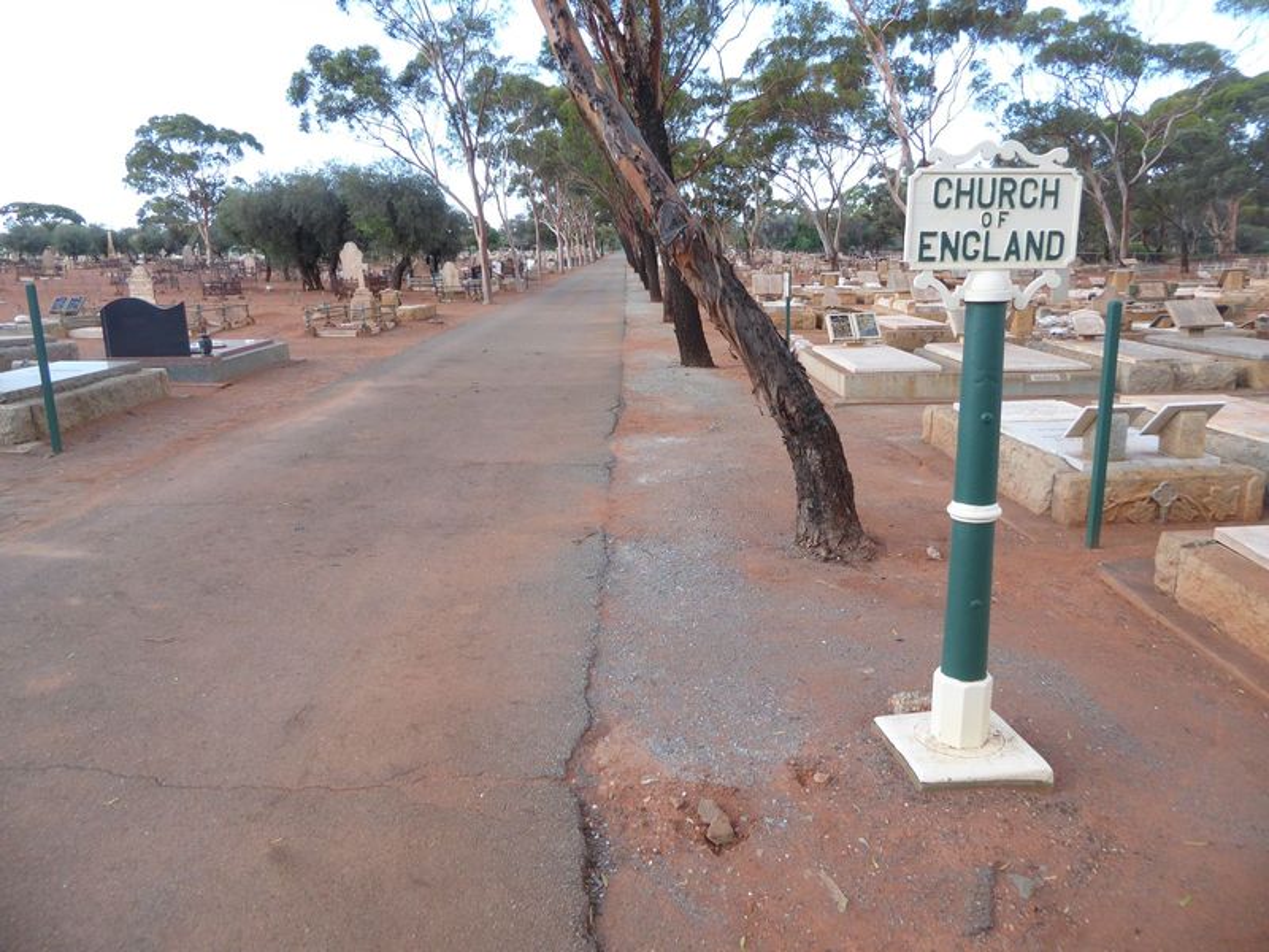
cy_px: 476
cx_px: 634
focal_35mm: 25
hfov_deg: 69.4
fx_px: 916
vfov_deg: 54.9
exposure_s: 1/125
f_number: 3.3
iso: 80
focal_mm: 4.3
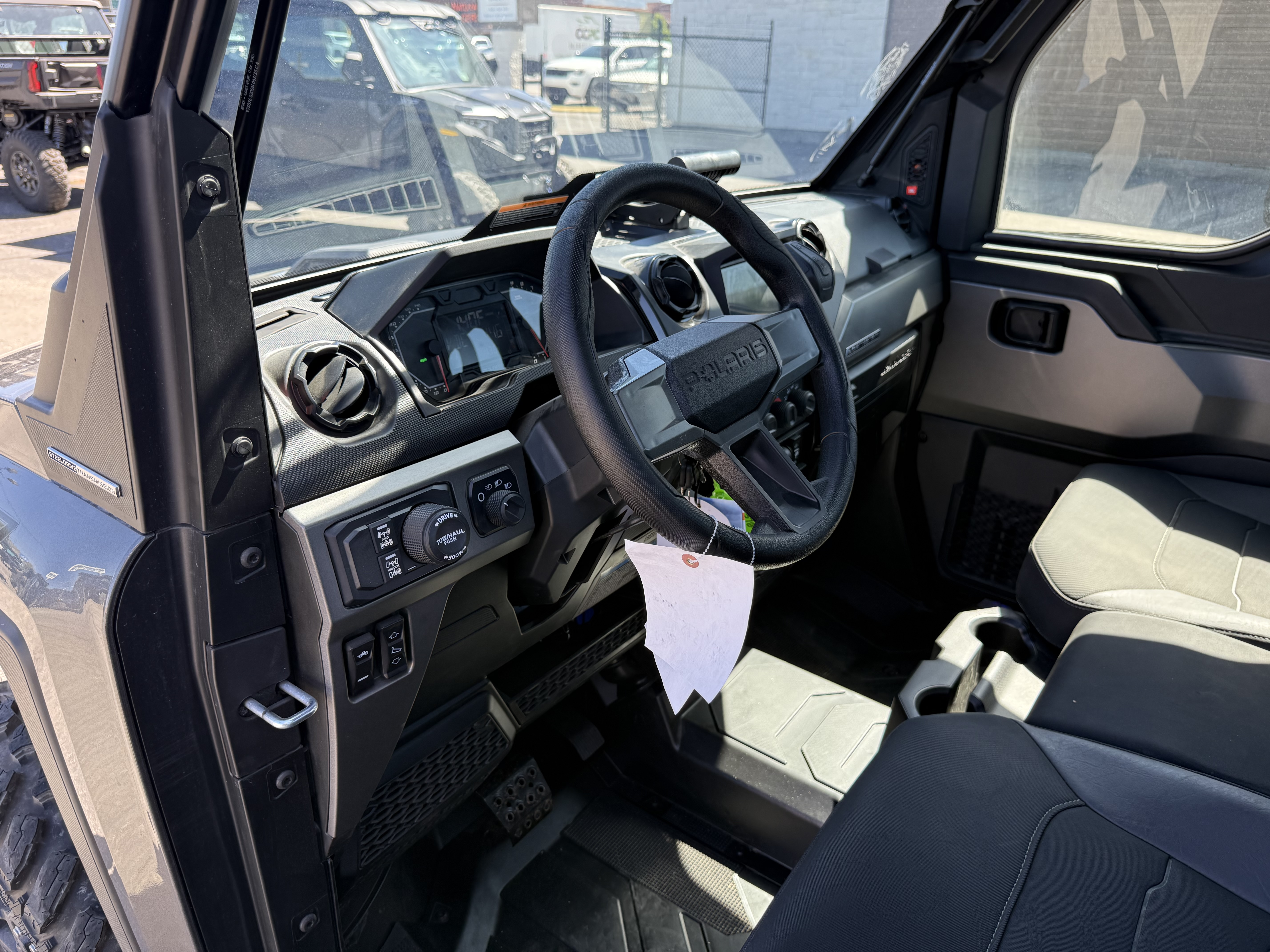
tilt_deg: -23.7
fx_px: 881
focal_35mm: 24
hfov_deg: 71.6
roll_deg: +0.0
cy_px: 476
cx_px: 635
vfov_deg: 56.8
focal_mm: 6.76
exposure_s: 1/321
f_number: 1.78
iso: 100
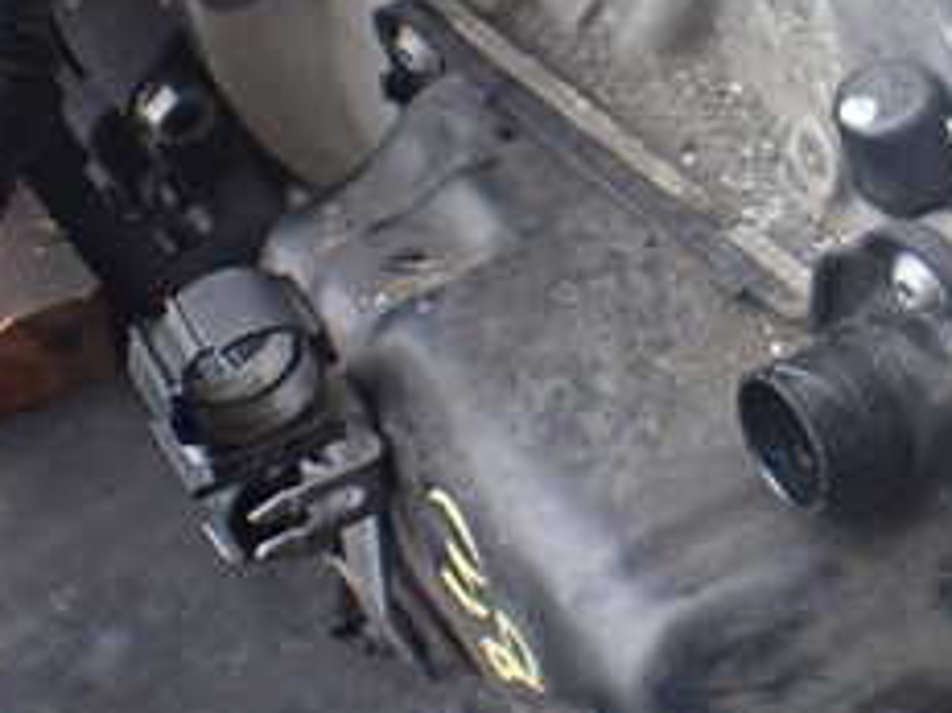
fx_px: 2144
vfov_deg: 18.7
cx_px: 1121
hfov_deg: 23.1
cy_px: 152
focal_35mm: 78
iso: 640
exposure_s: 1/125
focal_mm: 5.4
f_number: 2.3
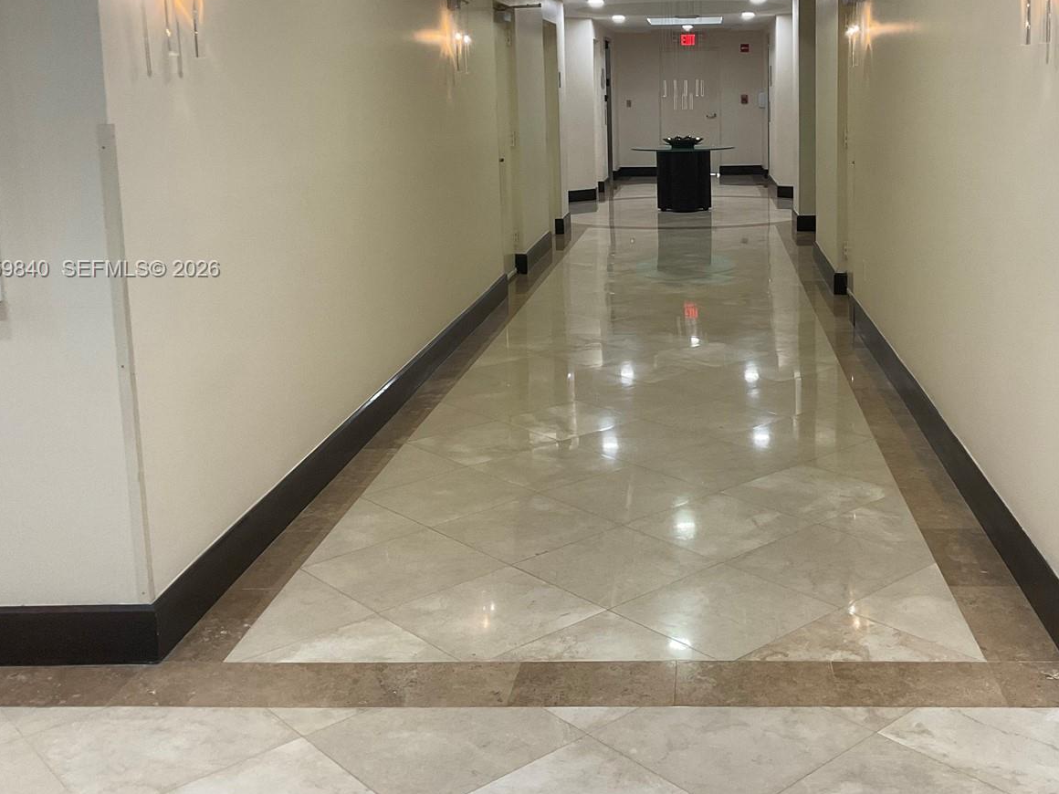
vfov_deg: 35.6
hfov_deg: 46.4
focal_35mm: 40
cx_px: 666
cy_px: 270
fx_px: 1224
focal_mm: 3
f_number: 1.8
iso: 64
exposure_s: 1/60
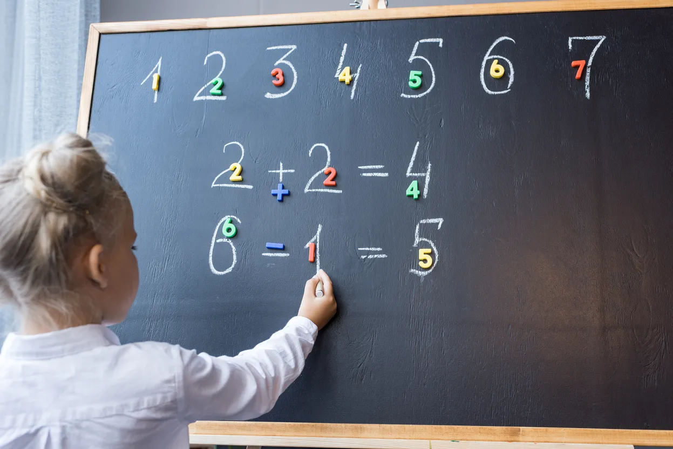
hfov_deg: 54.4
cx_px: 336
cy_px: 224
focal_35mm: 35
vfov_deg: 37.9
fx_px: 654
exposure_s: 1/200
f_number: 4
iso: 400
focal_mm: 35
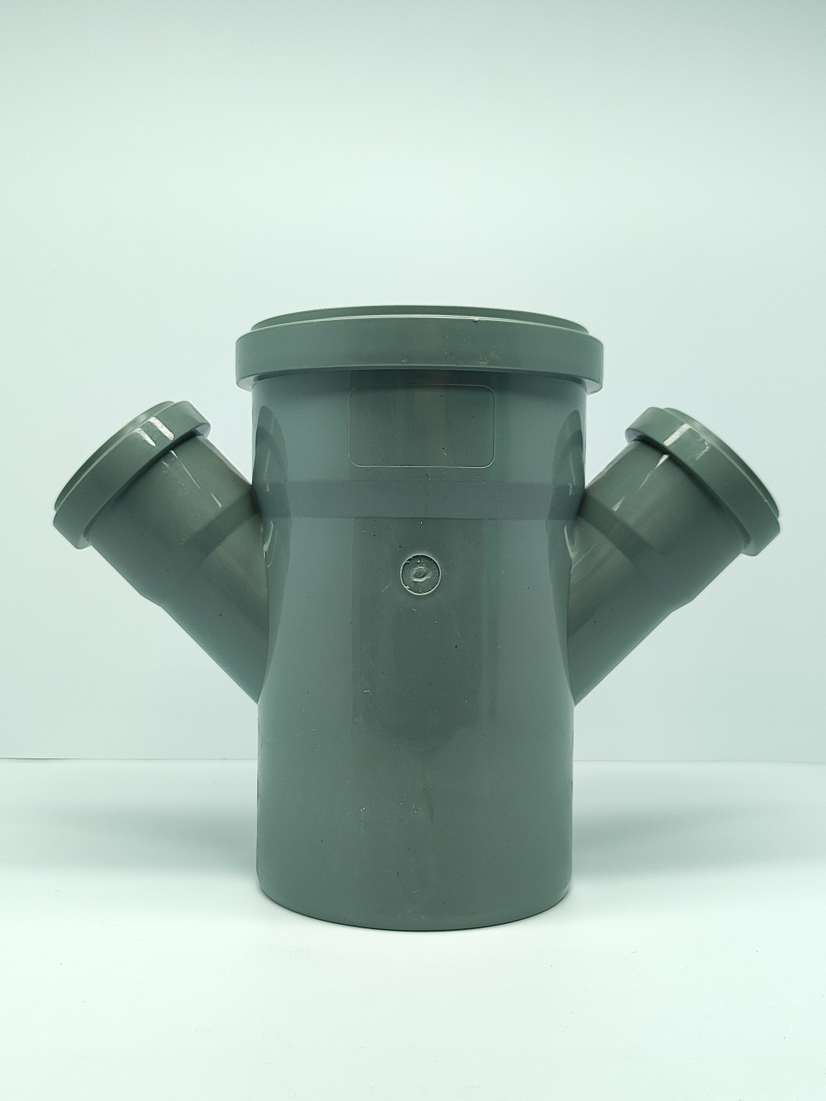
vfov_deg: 71.6
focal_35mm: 24
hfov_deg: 56.8
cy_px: 550
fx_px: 764
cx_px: 413
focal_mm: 5.89
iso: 160
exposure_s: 1/160
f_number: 1.89
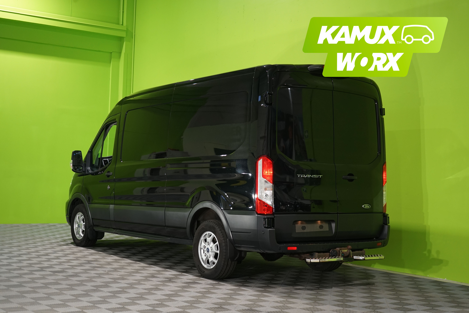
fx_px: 664
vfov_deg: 26.5
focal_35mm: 51
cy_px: 156
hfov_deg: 38.9
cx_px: 234
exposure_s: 1/30
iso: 800
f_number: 5.6
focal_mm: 51
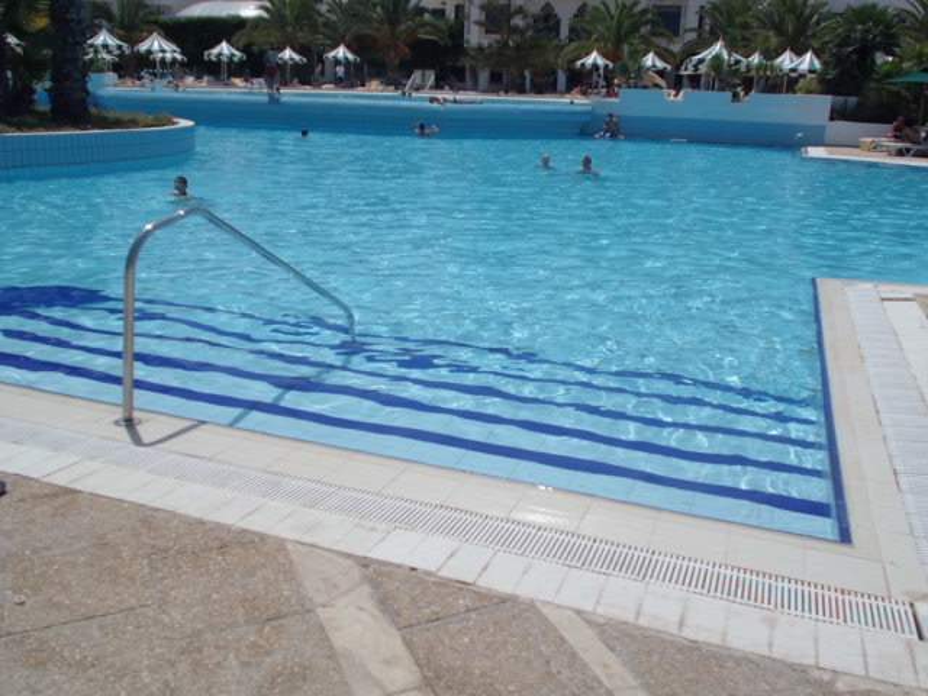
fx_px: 885
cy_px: 348
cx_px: 464
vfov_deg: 42.9
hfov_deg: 55.4
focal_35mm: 33
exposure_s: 1/250
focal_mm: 6
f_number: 9
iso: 64
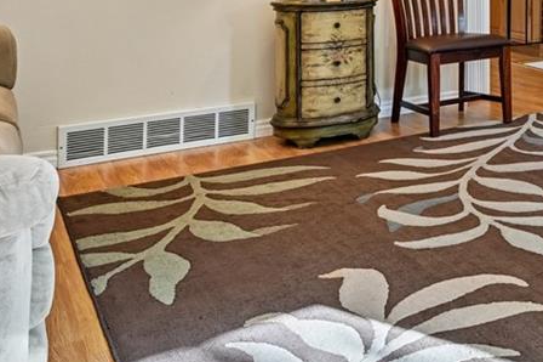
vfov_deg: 24.3
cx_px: 612
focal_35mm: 50
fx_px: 754
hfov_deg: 33.8
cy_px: -81
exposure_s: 1/15
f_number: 8
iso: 320
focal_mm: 14
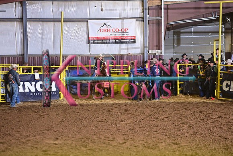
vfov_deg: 6.9
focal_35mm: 200
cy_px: 78
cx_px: 116
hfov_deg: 10.3
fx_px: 1295
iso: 1600
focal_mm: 200
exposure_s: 1/250
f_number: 3.2
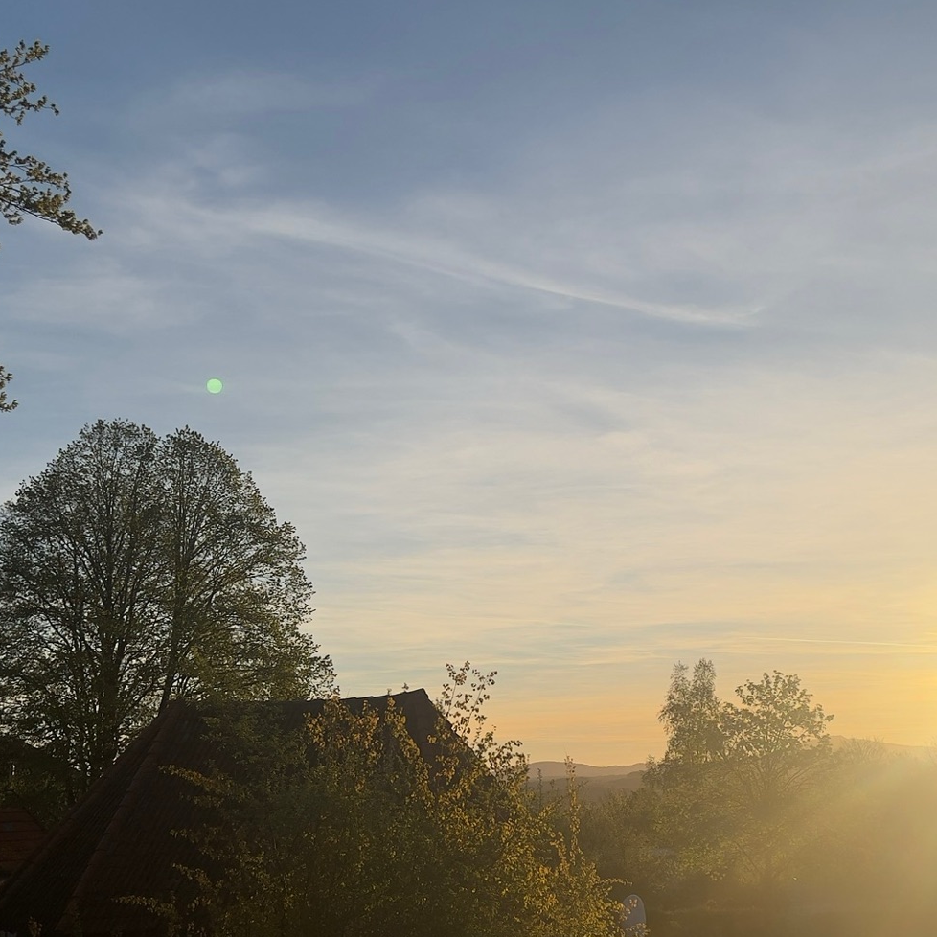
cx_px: 624
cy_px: 533
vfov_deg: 36.0
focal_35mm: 47
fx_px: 1439
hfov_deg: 35.7
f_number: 1.5
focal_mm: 5.7
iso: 50
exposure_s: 1/3257
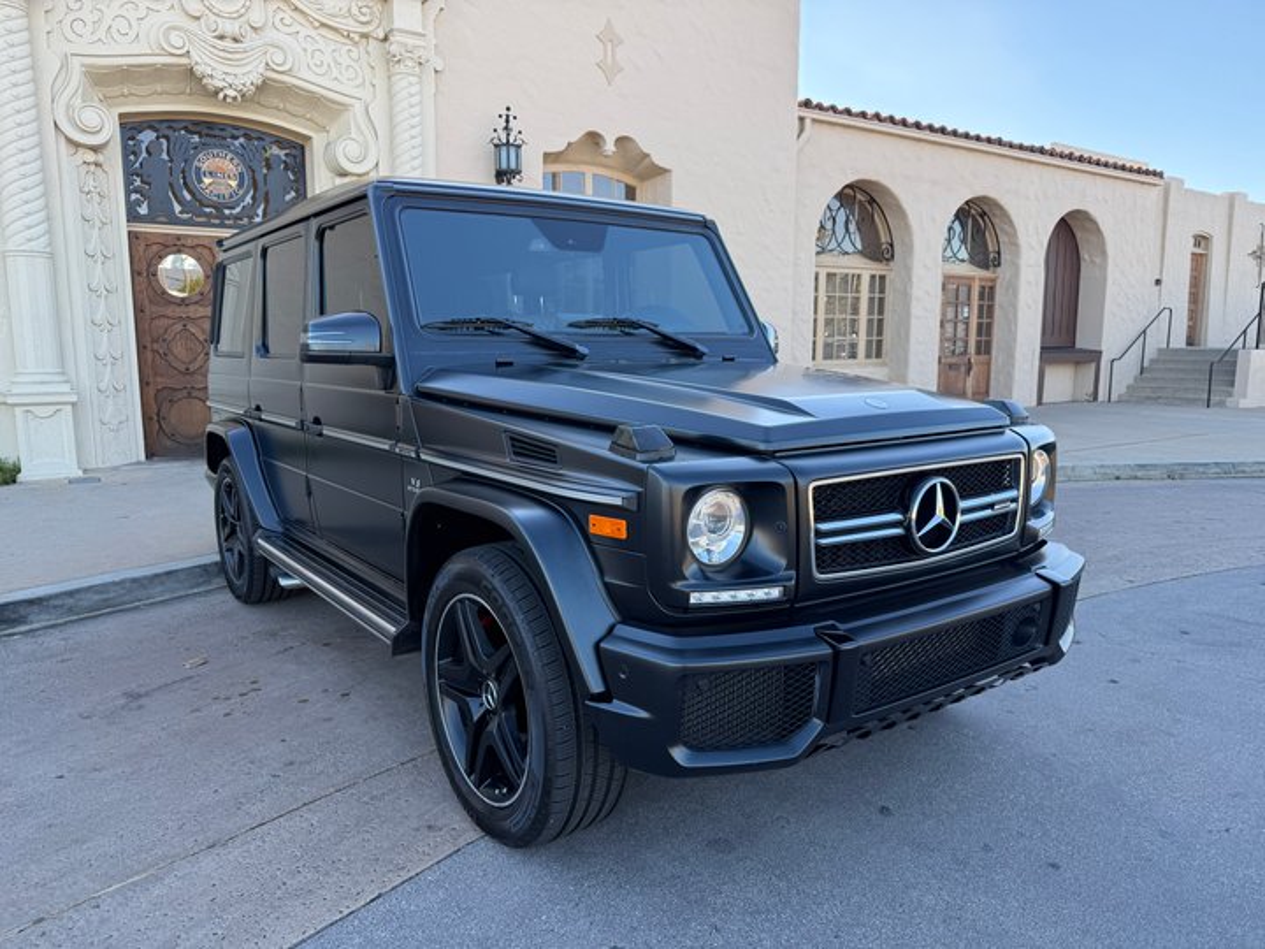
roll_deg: -0.2
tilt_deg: -8.8
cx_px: 632
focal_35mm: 24
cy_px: 474
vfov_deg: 56.8
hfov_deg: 71.6
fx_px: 877
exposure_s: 1/440
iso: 80
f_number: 1.78
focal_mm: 6.76
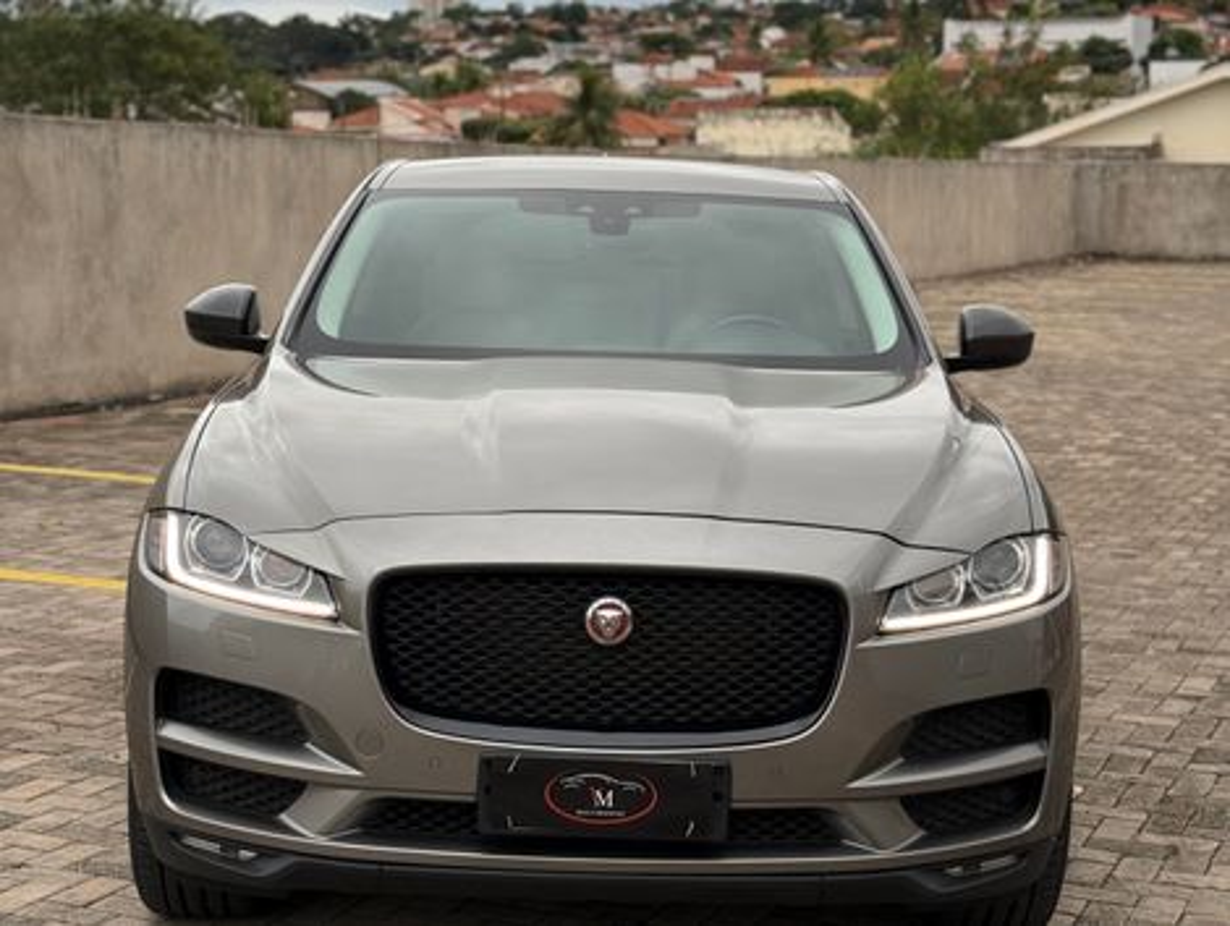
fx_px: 1708
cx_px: 615
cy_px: 463
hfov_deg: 39.6
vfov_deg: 30.3
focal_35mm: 48
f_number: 1.78
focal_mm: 6.76
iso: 64
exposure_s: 1/596
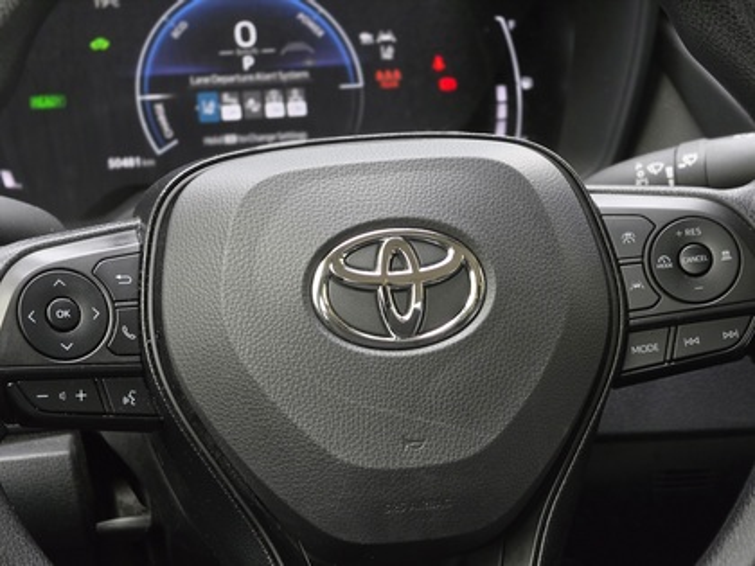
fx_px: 2508
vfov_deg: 12.9
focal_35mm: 115
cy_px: 283
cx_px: 378
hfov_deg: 17.1
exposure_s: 1/120
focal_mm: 18.6
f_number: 2.9
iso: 400
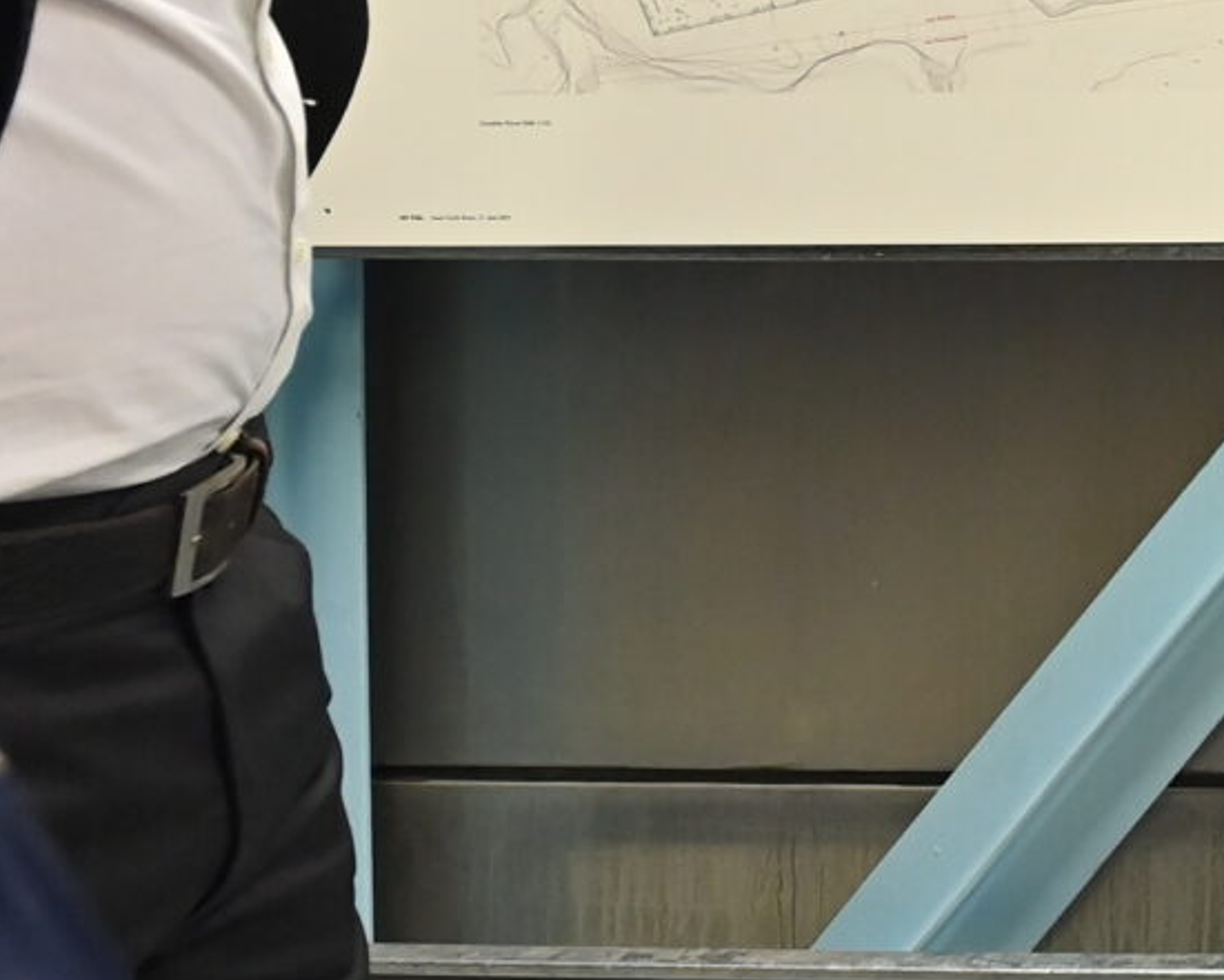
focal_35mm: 61
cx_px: 2093
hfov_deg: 22.0
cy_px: -170
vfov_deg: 23.1
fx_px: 2210
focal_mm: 14
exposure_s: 1/125
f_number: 4.5
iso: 1600
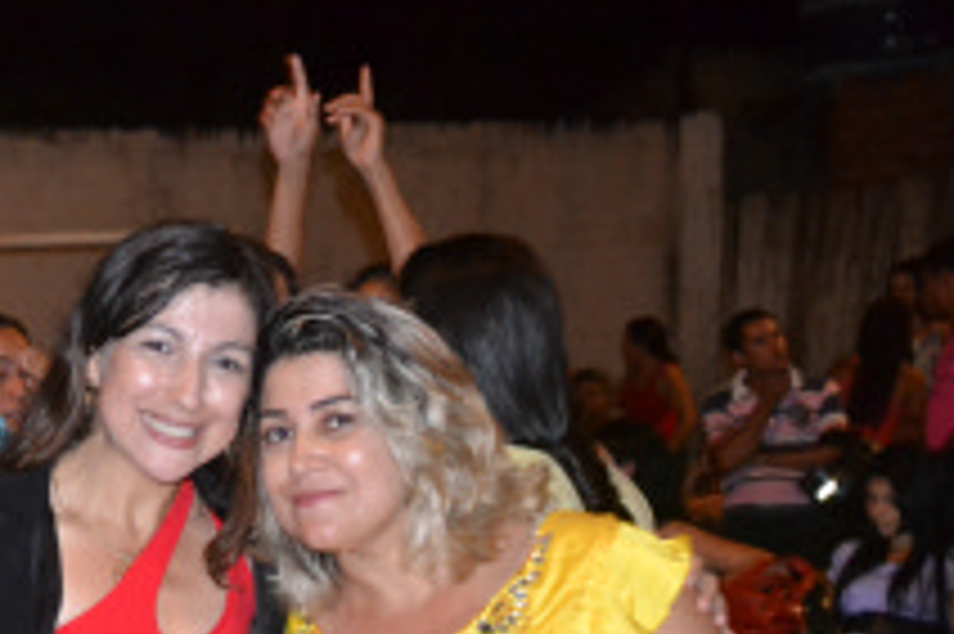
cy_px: 722
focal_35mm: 113
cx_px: -158
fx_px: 2992
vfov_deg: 11.9
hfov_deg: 17.4
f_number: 4.2
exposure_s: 1/60
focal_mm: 32
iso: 3200
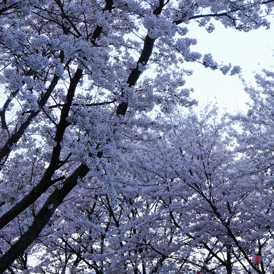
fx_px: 958
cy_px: 145
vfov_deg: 16.3
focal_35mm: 107
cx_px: 138
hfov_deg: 16.3
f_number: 5.6
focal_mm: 55
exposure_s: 1/680
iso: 400
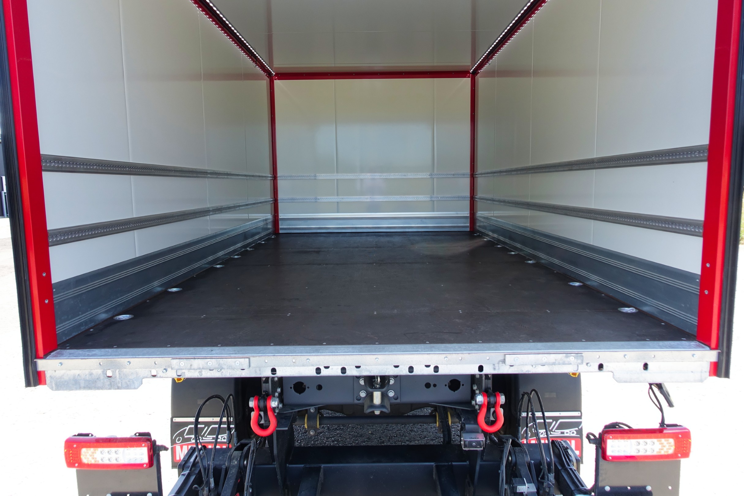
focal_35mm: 24
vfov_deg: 53.1
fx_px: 496
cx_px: 372
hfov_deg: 73.7
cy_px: 248
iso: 125
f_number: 2.8
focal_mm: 8.82
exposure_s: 1/60
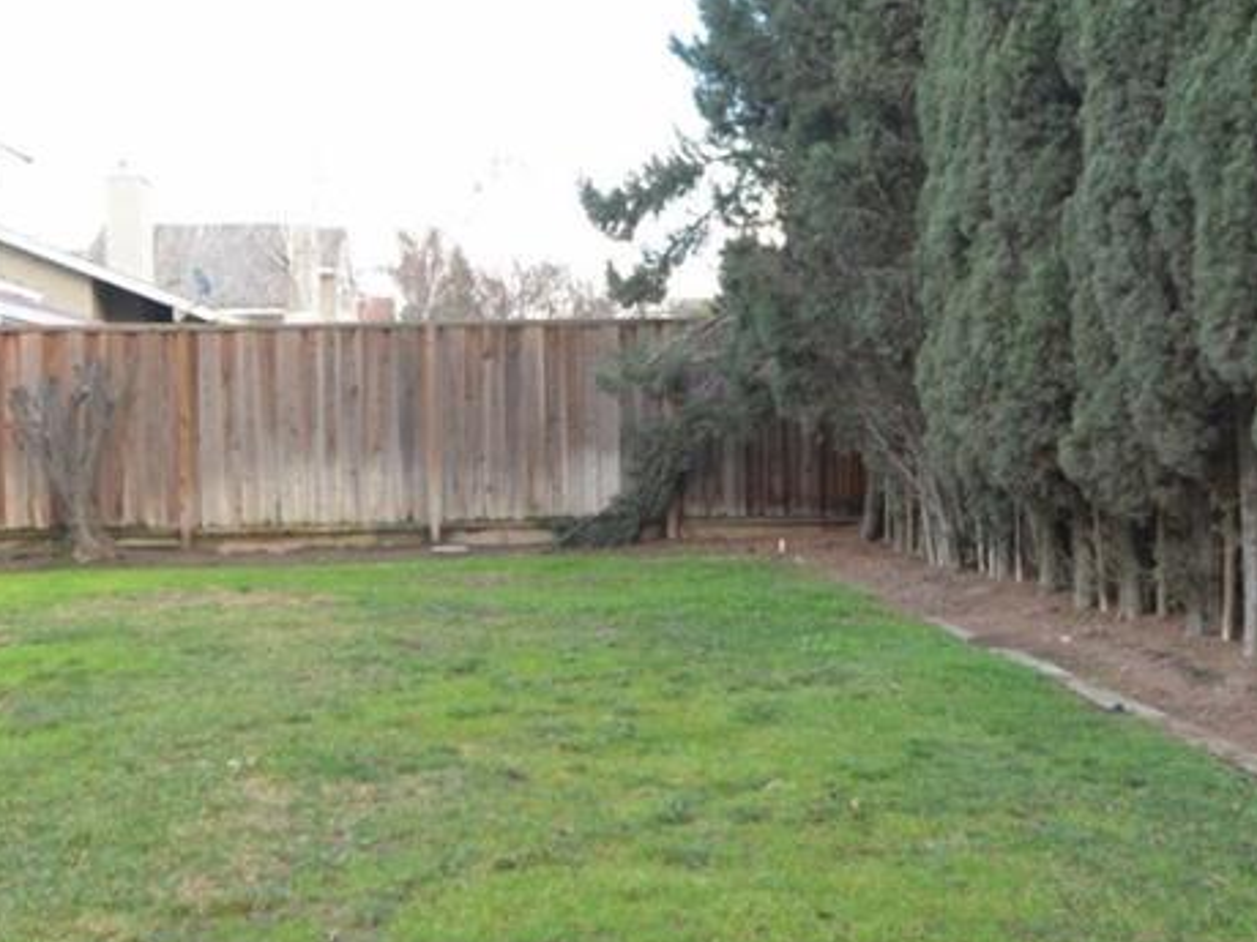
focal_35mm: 47
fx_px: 1707
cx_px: 634
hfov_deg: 40.4
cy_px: 460
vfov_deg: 30.9
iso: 200
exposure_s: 1/100
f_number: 5
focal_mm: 10
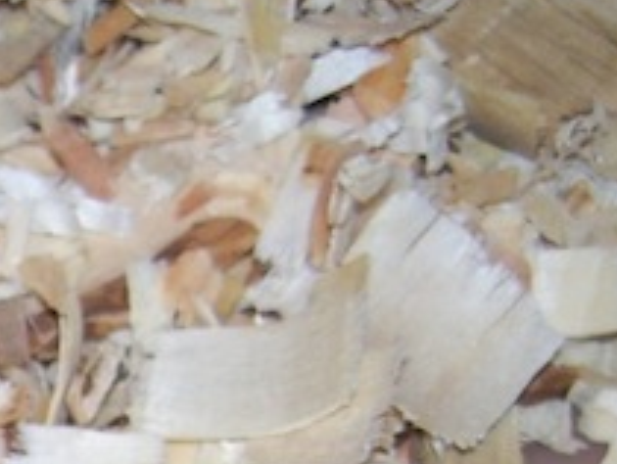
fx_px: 2712
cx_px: -535
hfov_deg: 11.9
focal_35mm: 152
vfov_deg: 9.2
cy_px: 913
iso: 80
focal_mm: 7.8
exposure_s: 1/60
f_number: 2.8
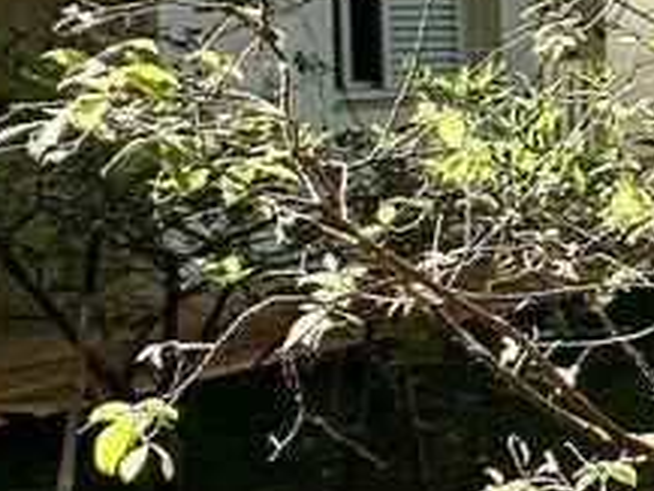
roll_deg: -0.1
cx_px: 1793
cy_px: 39
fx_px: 1758
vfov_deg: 15.7
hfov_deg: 12.6
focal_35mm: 93
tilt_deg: -1.2
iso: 40
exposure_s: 1/1335
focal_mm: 2.22
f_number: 2.2
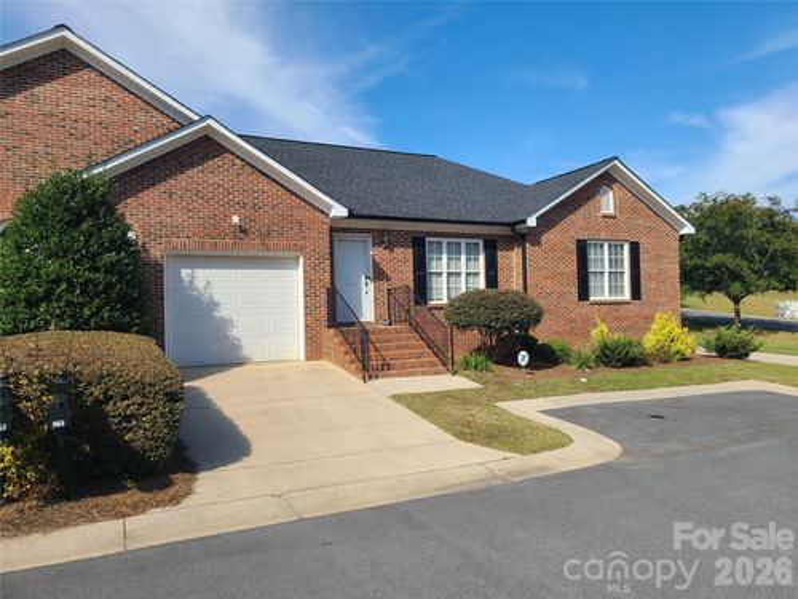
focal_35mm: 26
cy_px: 300
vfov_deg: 53.1
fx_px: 599
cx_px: 399
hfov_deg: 67.3
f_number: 1.8
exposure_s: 1/1978
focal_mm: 5.4
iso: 40
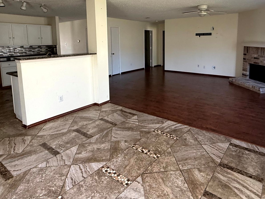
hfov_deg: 71.4
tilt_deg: -3.6
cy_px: 62
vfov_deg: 55.3
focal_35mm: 24
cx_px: 146
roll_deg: +2.9
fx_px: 184
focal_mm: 2.22
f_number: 2.2
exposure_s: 1/99
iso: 320
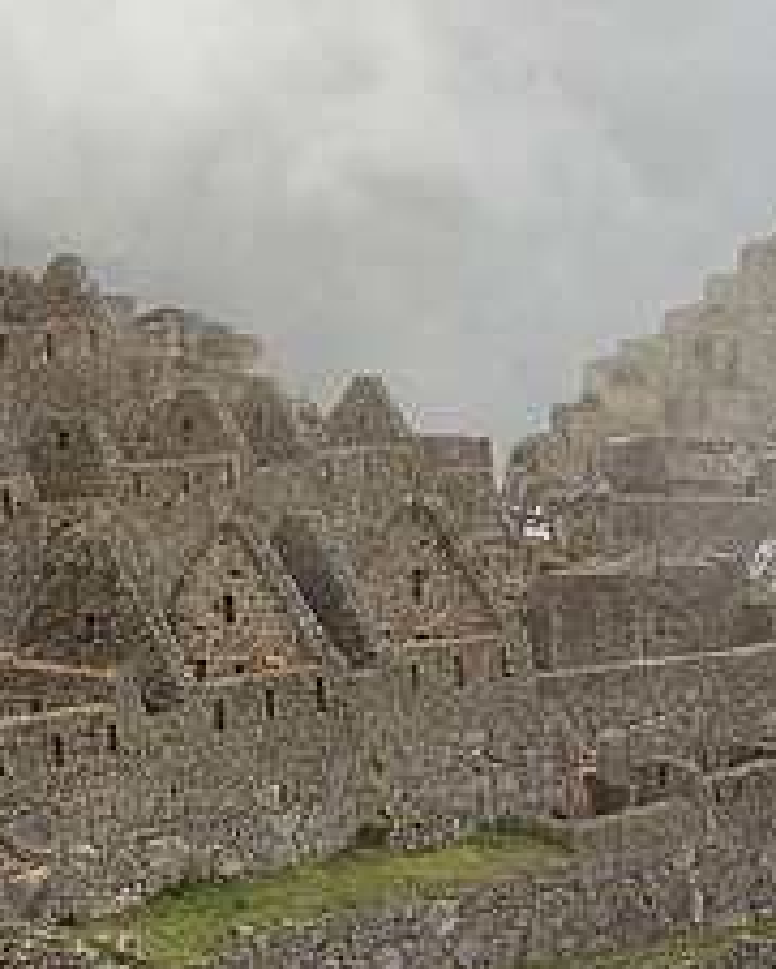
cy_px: 478
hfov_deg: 10.6
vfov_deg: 13.6
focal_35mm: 142
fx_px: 4074
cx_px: -219
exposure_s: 1/200
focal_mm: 59
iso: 640
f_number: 13
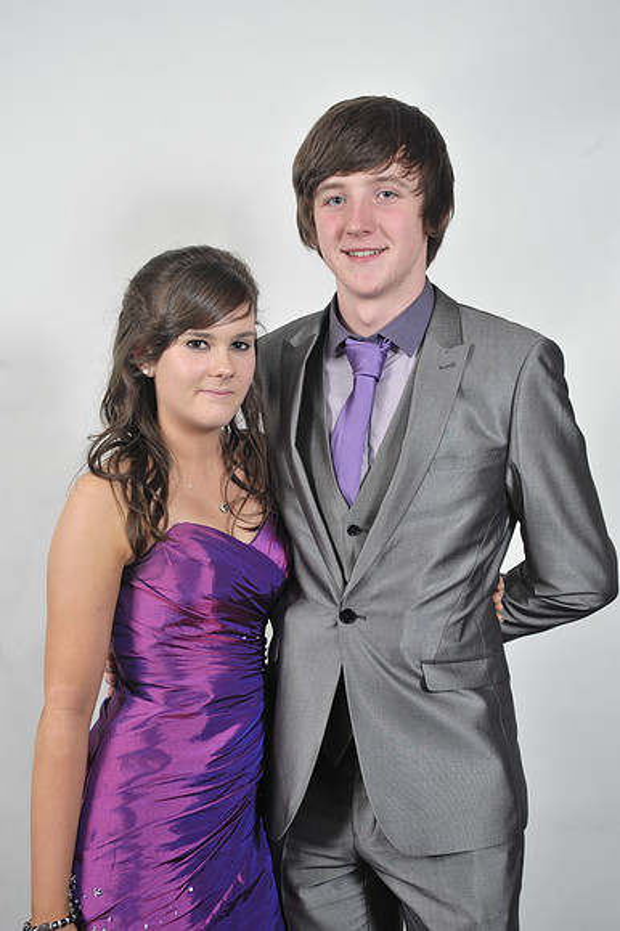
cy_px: 466
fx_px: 1422
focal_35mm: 55
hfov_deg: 24.6
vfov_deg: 36.3
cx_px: 310
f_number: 7.1
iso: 1000
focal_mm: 55
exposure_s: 1/160
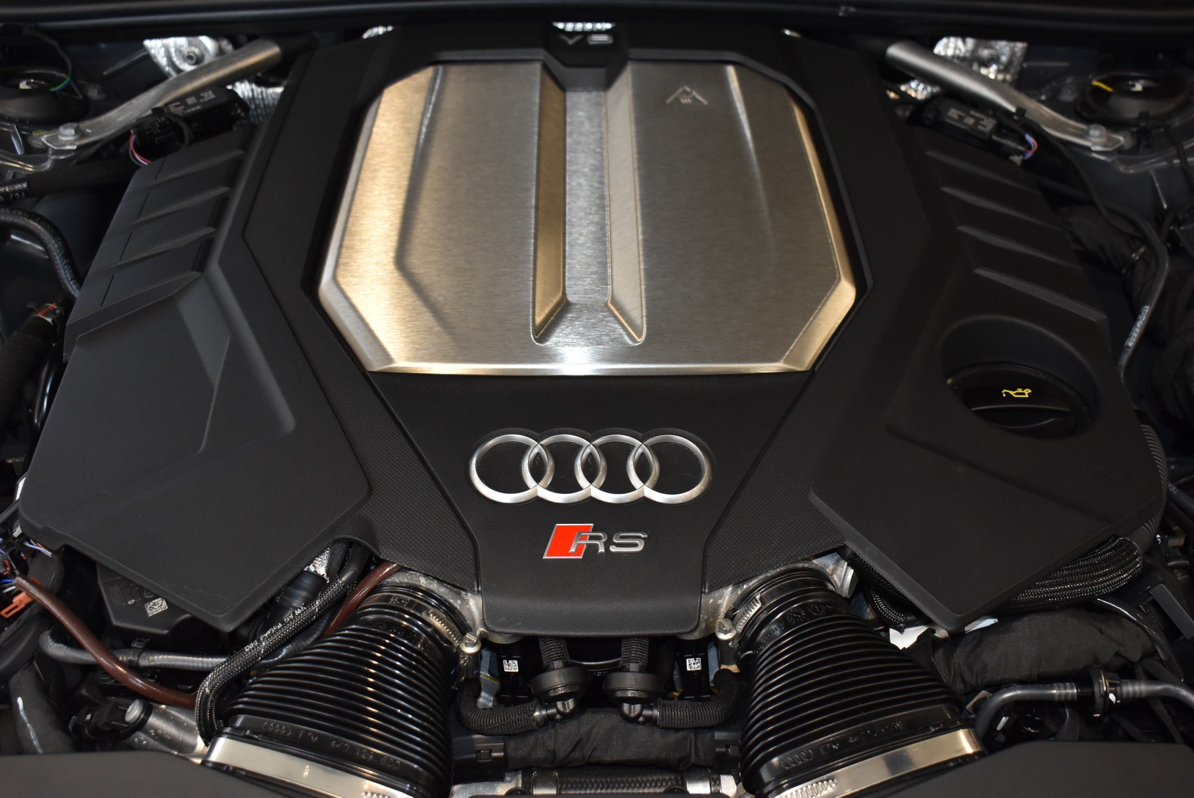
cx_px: 597
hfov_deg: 47.9
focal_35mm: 40
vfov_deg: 33.1
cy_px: 399
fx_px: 1344
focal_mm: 27
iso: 900
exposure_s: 1/60
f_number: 5
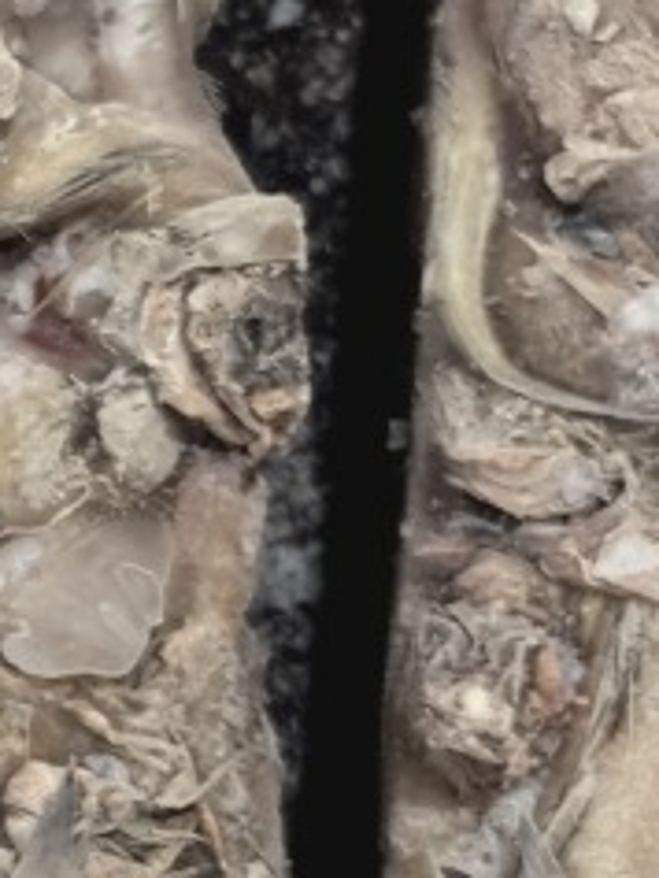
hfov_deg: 11.7
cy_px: 546
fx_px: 2739
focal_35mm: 108
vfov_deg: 18.2
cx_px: -814
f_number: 1.6
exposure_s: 1/33.3
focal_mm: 8.5
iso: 500
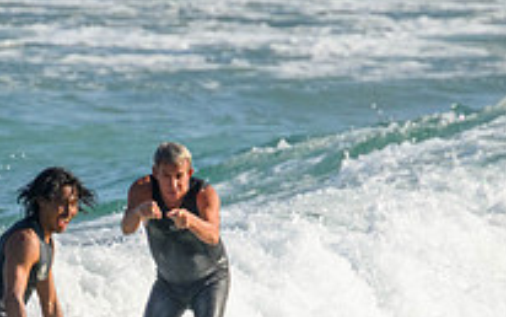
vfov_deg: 0.5
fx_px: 35170
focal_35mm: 2549
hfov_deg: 0.8
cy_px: 413
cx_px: 237
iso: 900
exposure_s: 1/2000
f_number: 11
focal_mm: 800
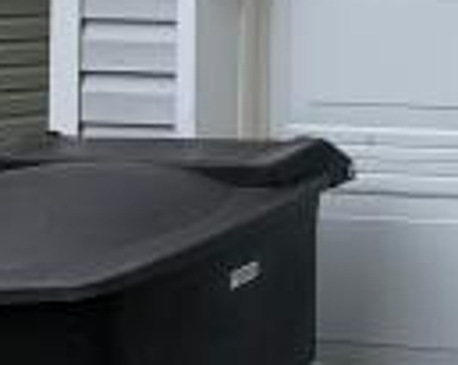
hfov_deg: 12.7
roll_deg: -0.3
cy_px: -21
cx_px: 1005
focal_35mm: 126
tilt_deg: +0.1
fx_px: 1707
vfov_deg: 12.1
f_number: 1.8
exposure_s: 1/1447
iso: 25
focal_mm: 4.25
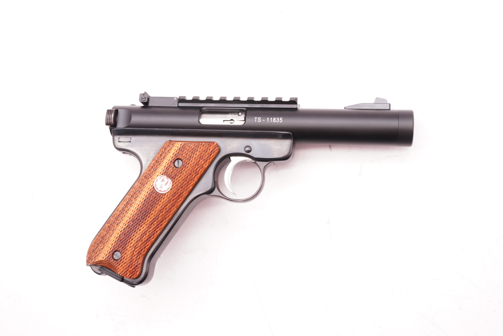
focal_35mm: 46
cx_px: 252
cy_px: 168
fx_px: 650
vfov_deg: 29.0
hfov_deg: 42.3
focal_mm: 31
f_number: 5.6
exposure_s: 1/125
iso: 1000
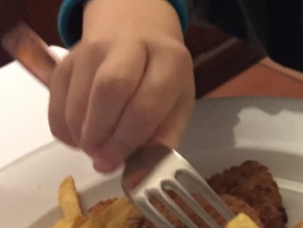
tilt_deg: -34.8
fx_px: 875
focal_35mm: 100
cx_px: 459
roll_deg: +1.0
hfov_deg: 17.6
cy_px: 79
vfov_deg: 14.8
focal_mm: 4.15
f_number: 2.2
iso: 320
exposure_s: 1/15
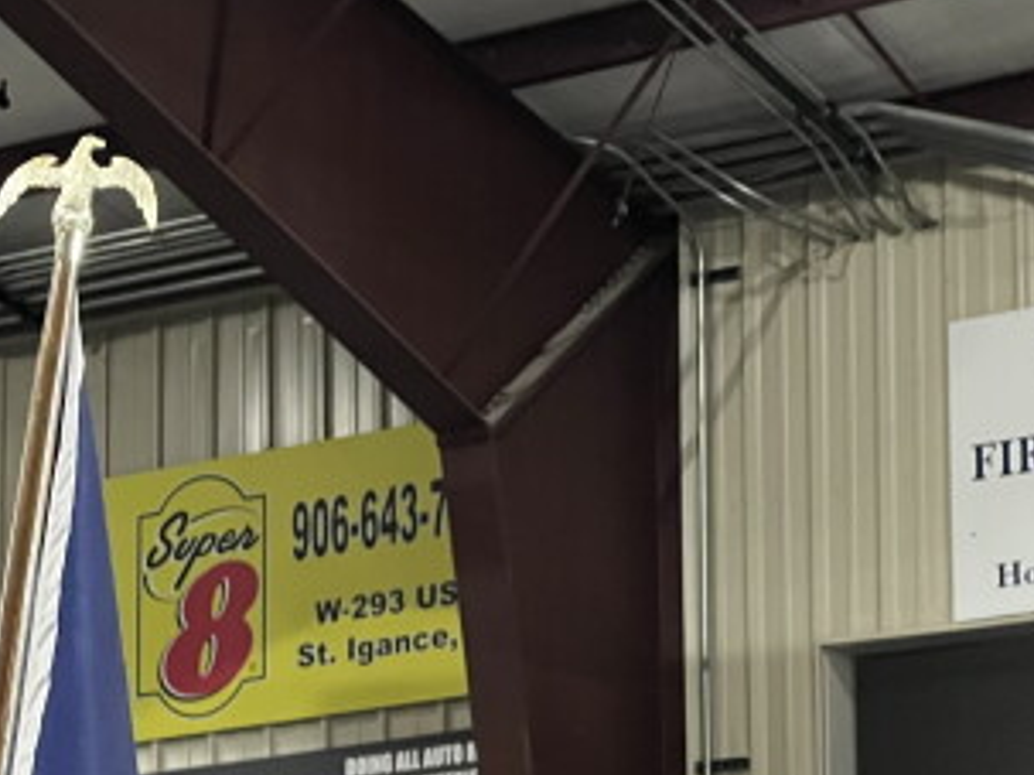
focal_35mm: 179
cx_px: -89
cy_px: 693
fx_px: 5345
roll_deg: -1.4
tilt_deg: +11.8
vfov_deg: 8.3
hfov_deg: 10.9
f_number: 2.8
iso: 1000
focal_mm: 9
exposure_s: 1/41
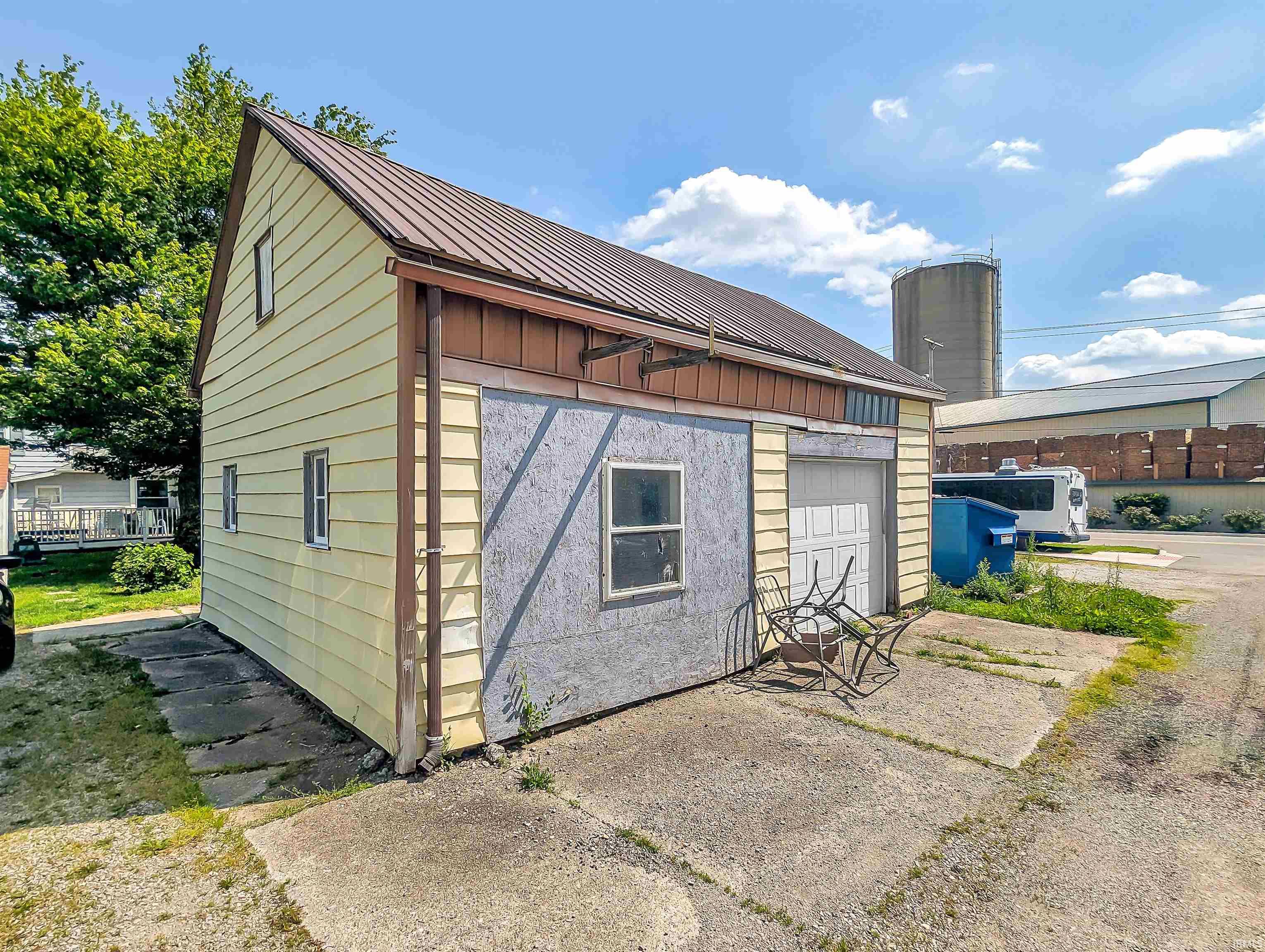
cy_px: 476
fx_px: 586
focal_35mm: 16
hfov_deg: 94.4
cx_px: 632
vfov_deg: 78.2
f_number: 2.2
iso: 49
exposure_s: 1/2381
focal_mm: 2.35
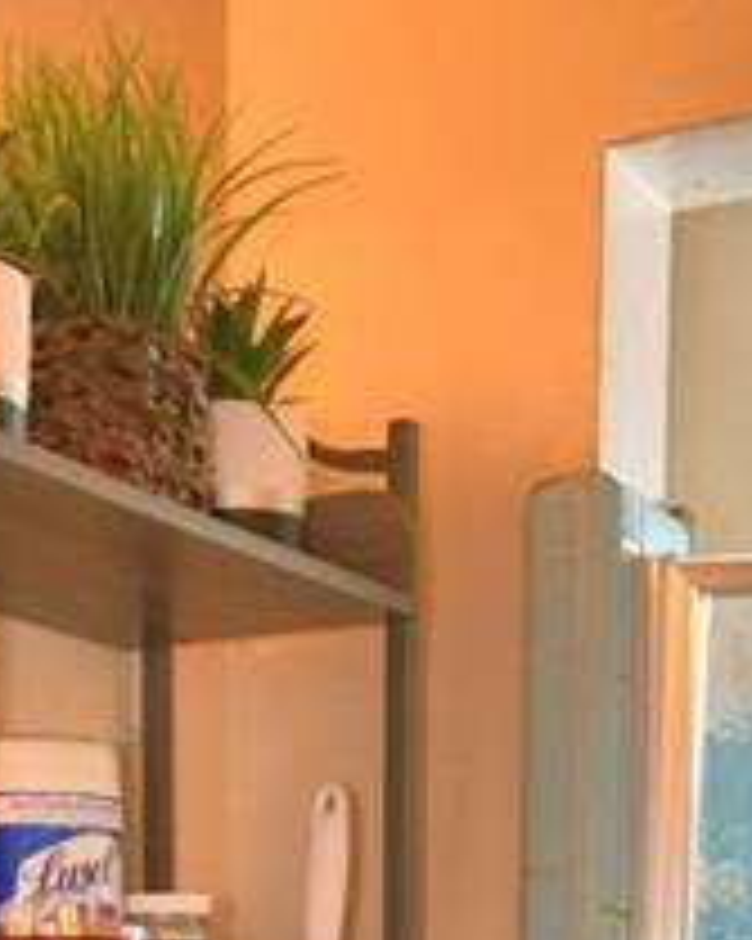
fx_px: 2255
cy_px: 1394
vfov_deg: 20.4
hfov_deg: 18.9
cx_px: 293
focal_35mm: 81
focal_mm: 10
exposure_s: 1/40
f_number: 4.5
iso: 200
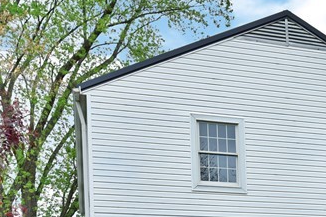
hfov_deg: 26.4
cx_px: 366
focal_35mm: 70
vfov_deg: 17.3
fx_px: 634
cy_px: 336
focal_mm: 14
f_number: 4.5
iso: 200
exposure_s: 1/60
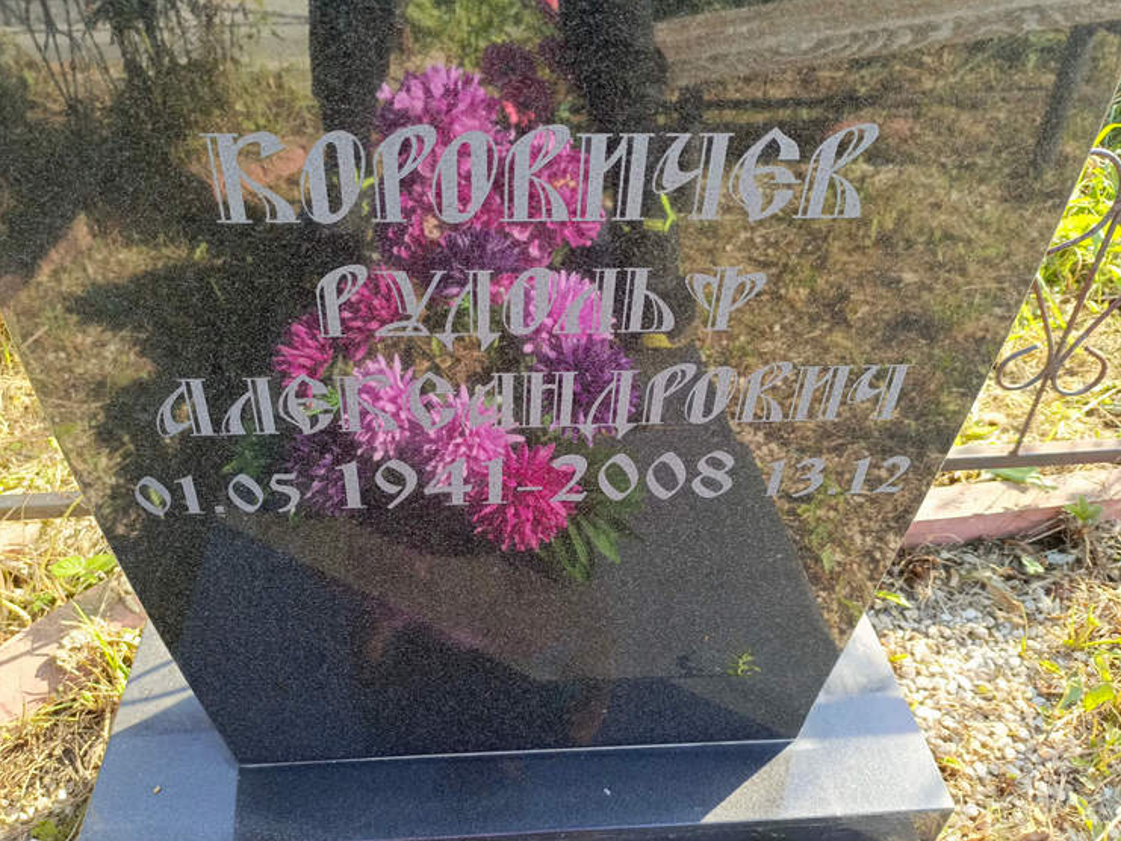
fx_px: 875
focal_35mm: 27
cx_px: 519
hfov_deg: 65.2
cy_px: 428
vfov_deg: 51.4
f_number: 1.69
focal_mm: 4.76
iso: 110
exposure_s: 1/107
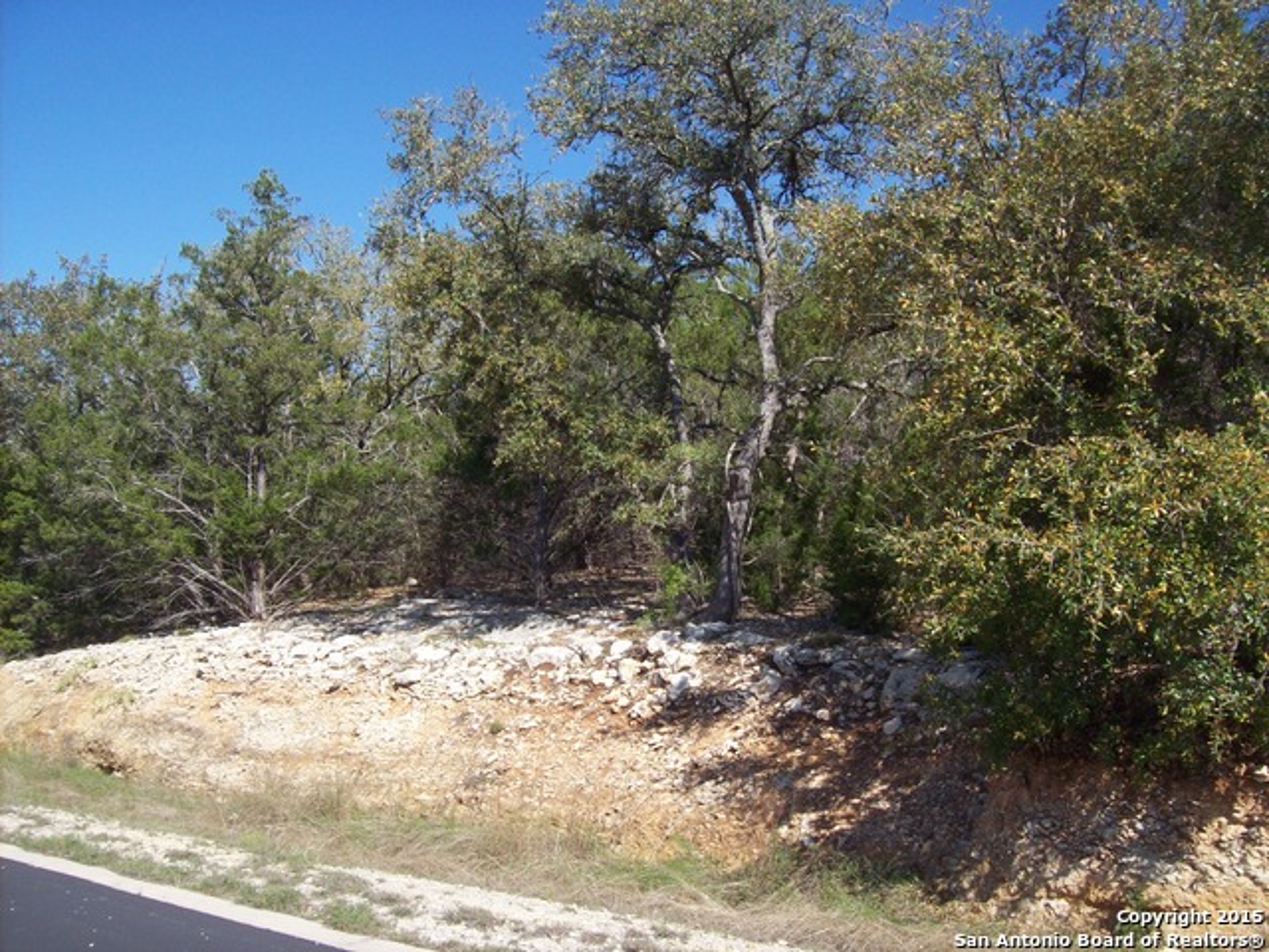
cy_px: 476
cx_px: 634
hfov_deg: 51.4
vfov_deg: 39.7
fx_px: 1320
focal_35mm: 36
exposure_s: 1/421
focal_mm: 6
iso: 80
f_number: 4.8
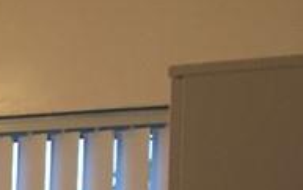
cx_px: -400
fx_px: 1347
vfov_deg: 7.7
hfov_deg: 11.0
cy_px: 397
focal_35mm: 163
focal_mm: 4.15
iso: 40
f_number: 2.2
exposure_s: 1/30
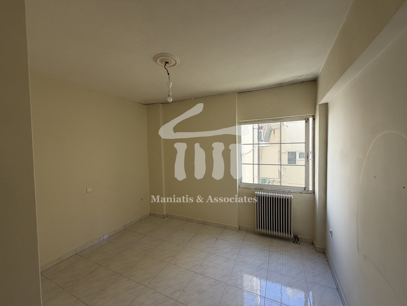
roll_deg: +0.9
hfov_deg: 102.1
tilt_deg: -2.9
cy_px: 153
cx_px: 204
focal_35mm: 14
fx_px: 165
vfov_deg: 85.7
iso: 80
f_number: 2.2
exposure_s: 1/121
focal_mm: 2.22
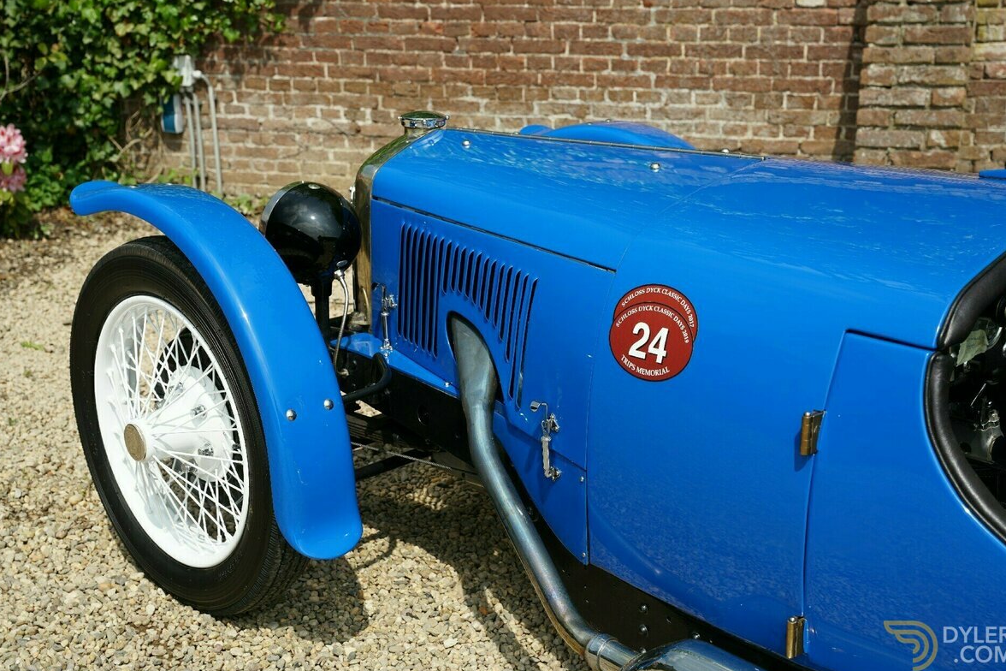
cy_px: 337
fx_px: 1423
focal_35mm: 51
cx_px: 507
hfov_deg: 38.9
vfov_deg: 26.5
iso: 100
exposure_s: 1/200
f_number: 6.3
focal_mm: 49.9
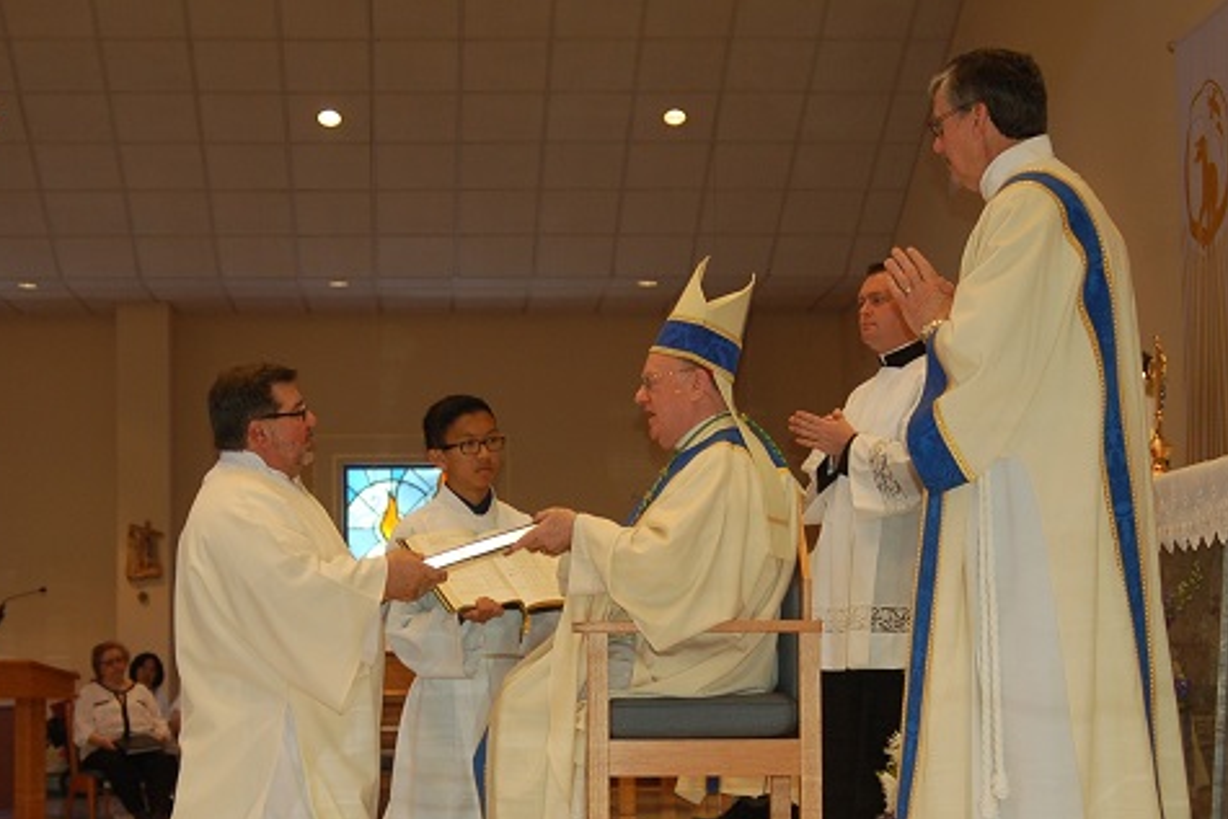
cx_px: 618
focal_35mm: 72
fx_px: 2457
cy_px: 514
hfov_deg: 28.1
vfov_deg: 18.9
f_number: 3.8
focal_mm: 38
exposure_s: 1/60
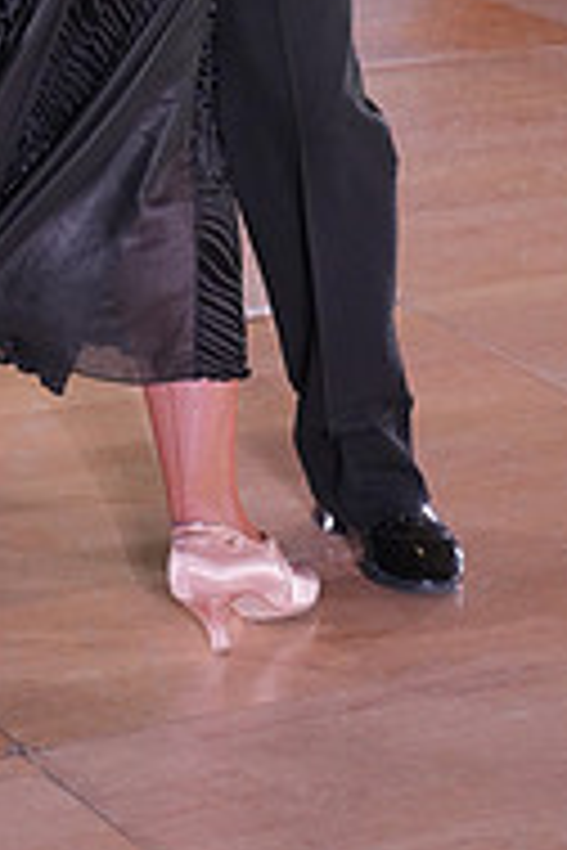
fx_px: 4276
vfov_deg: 11.0
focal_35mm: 181
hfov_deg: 7.6
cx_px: 137
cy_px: -369
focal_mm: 59
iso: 1600
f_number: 4
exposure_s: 1/400
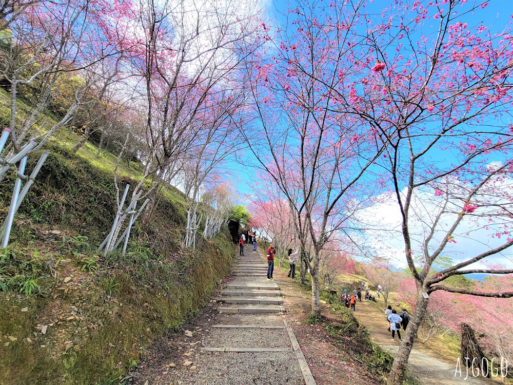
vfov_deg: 89.9
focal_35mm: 13
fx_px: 193
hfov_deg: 106.2
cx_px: 256
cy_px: 192
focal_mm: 2.2
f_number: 2.2
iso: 50
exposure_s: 1/794
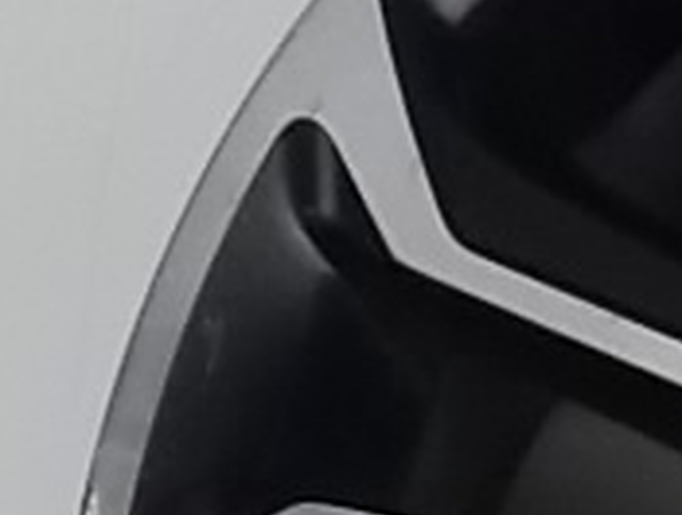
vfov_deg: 6.8
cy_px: 761
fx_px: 4264
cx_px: 1360
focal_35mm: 216
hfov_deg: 8.7
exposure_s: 1/40
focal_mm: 6.6
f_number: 4
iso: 400
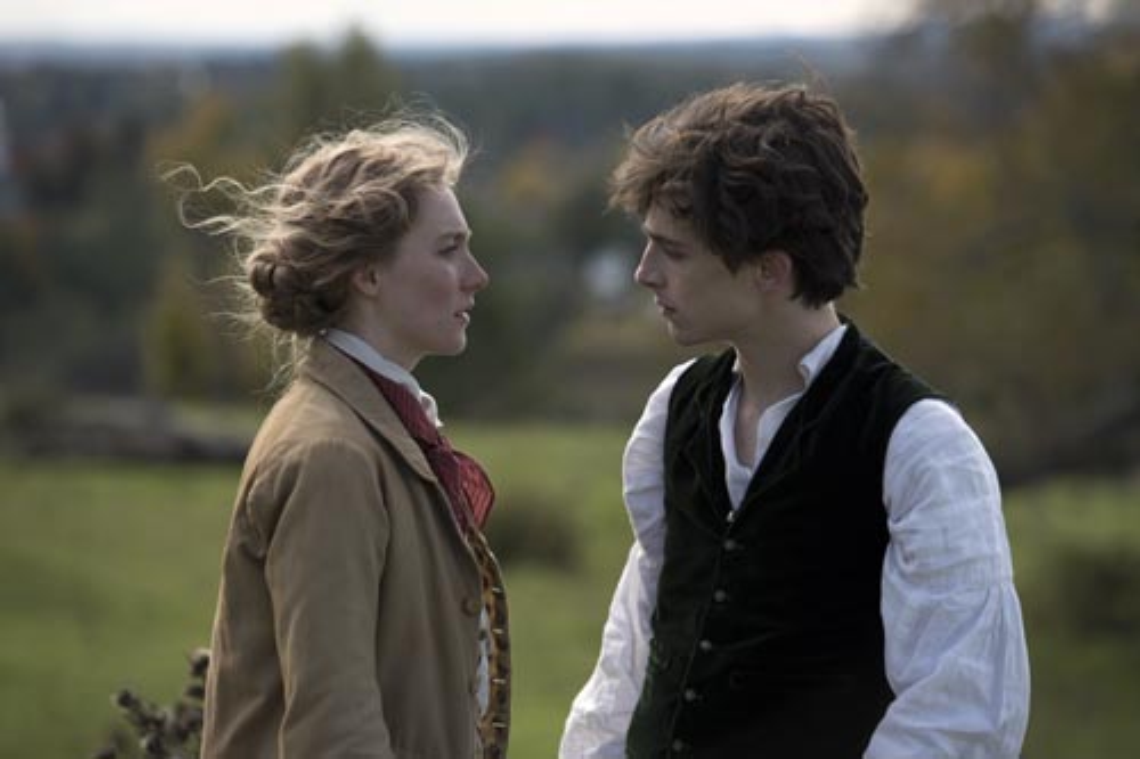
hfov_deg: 12.8
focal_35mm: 160
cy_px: 380
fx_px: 5065
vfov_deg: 8.6
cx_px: 570
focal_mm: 160
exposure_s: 1/500
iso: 64
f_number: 5
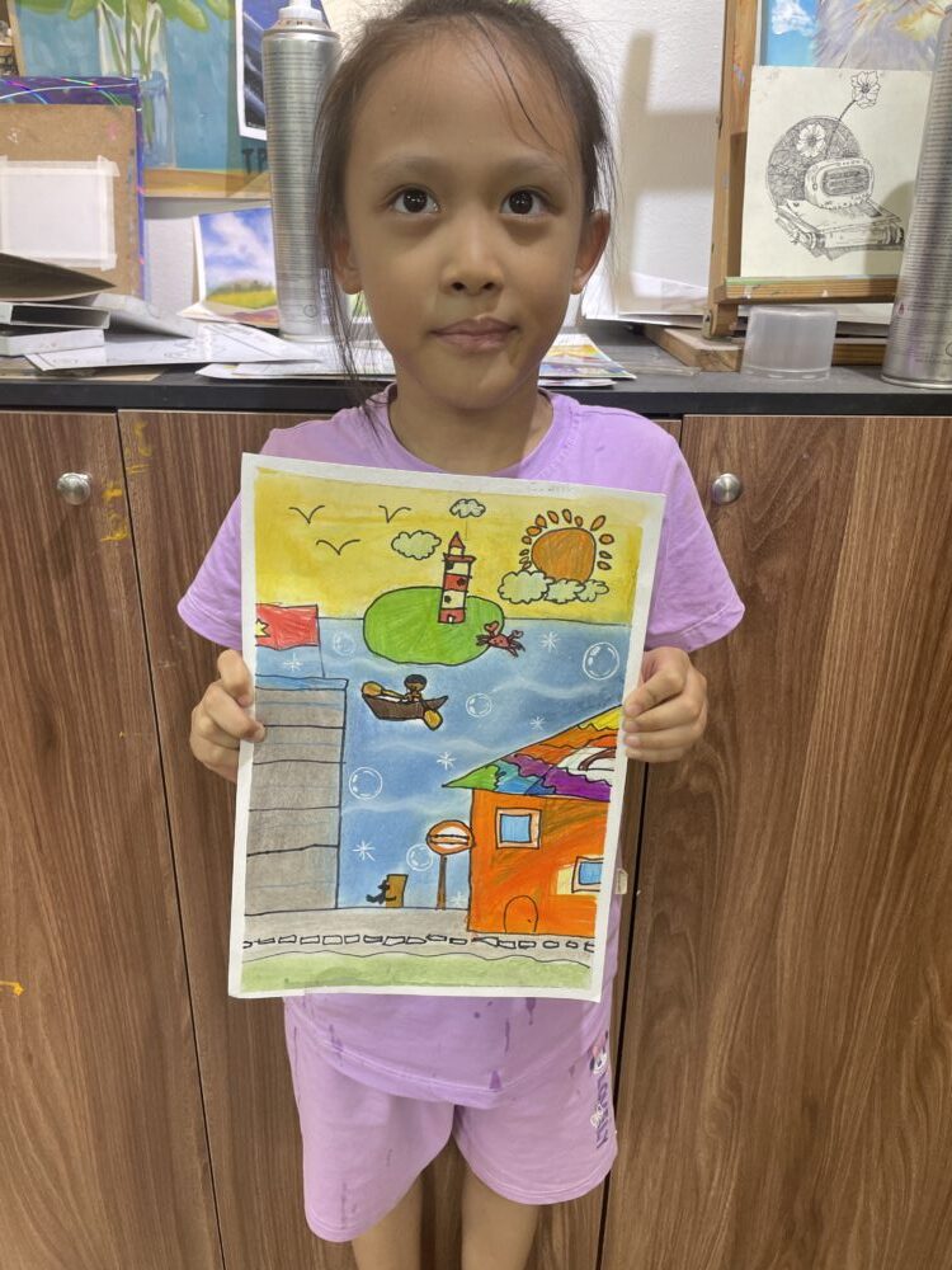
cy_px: 635
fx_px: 953
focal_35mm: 26
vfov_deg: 67.3
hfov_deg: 53.1
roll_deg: +0.0
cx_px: 476
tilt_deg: -22.5
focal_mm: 4.2
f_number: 1.6
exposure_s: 1/100
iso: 100
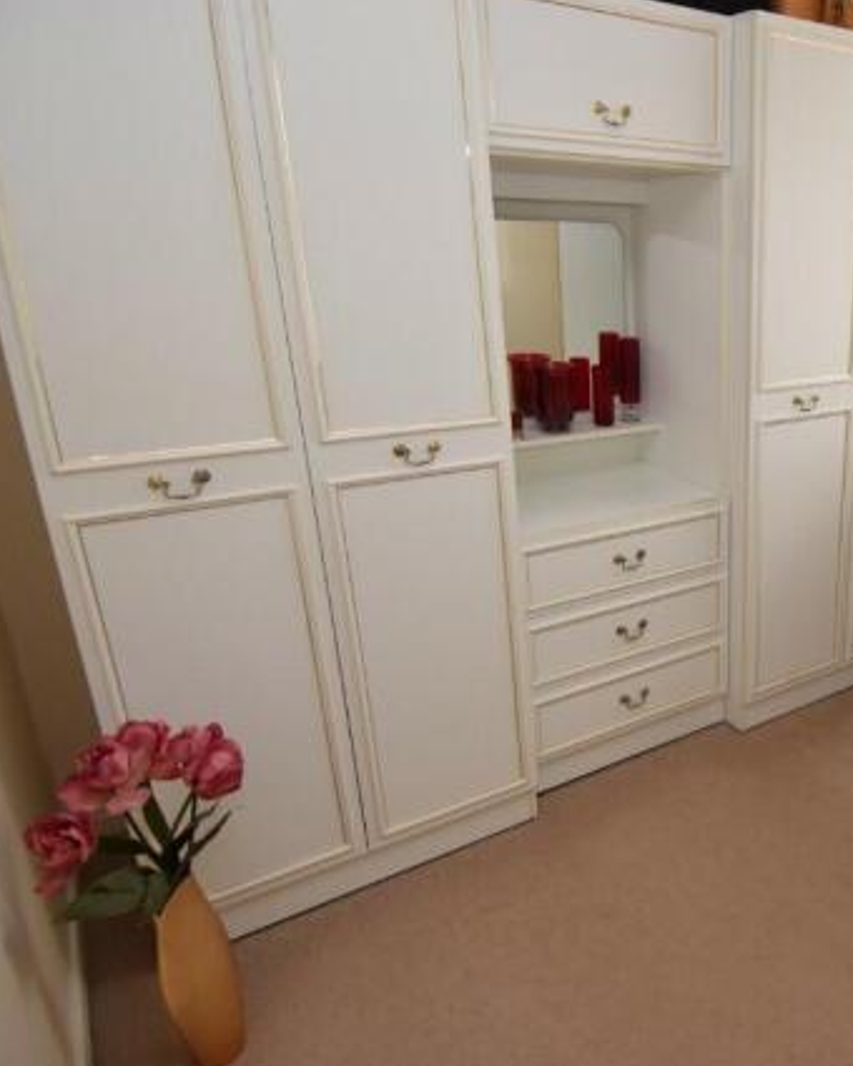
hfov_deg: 49.0
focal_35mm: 26
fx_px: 820
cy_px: 528
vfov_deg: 66.0
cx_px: 768
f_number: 4.5
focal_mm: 12
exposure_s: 1/80
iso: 800
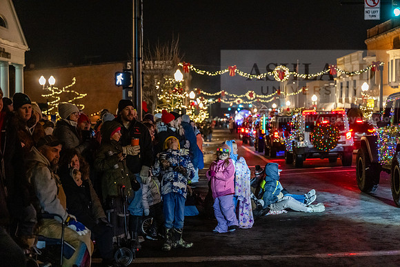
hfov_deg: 28.4
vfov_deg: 19.2
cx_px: 200
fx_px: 789
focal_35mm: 71
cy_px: 134
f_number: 3.2
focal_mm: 71
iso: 6400
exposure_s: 1/250
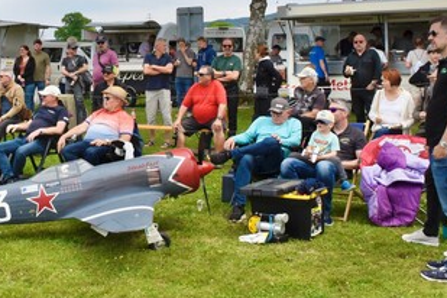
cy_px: 38
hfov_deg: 35.0
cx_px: 119
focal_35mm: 56
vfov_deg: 23.6
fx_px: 695
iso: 640
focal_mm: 18
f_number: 11
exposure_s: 1/500
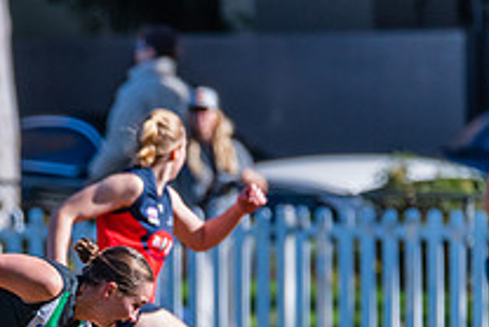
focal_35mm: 1284
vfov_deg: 1.1
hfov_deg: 1.6
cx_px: -38
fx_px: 17453
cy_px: 414
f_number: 6
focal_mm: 420
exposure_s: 1/1600
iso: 800
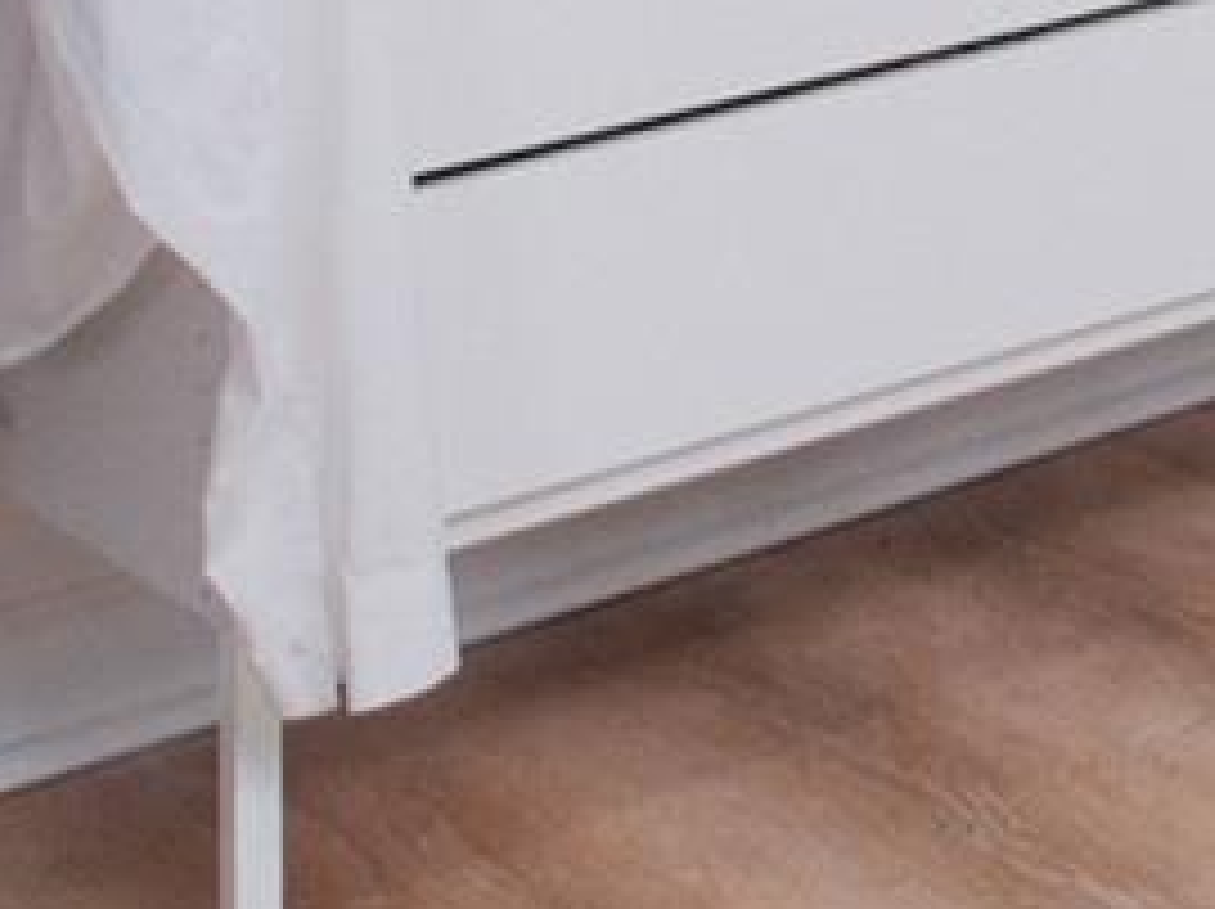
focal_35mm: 124
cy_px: -1465
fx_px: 4348
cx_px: 3092
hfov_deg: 12.1
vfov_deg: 10.0
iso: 640
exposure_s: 1/125
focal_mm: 11.1
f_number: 8
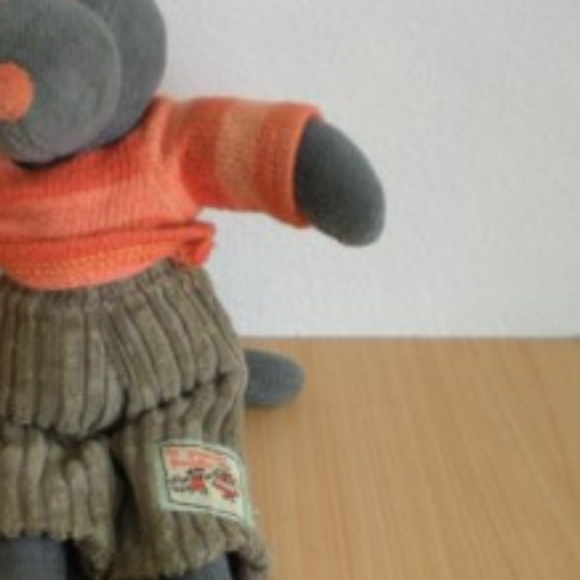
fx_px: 1517
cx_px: 144
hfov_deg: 21.5
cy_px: 394
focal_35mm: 80
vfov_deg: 21.6
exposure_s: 1/63.7
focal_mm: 6.3
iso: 104
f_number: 3.1
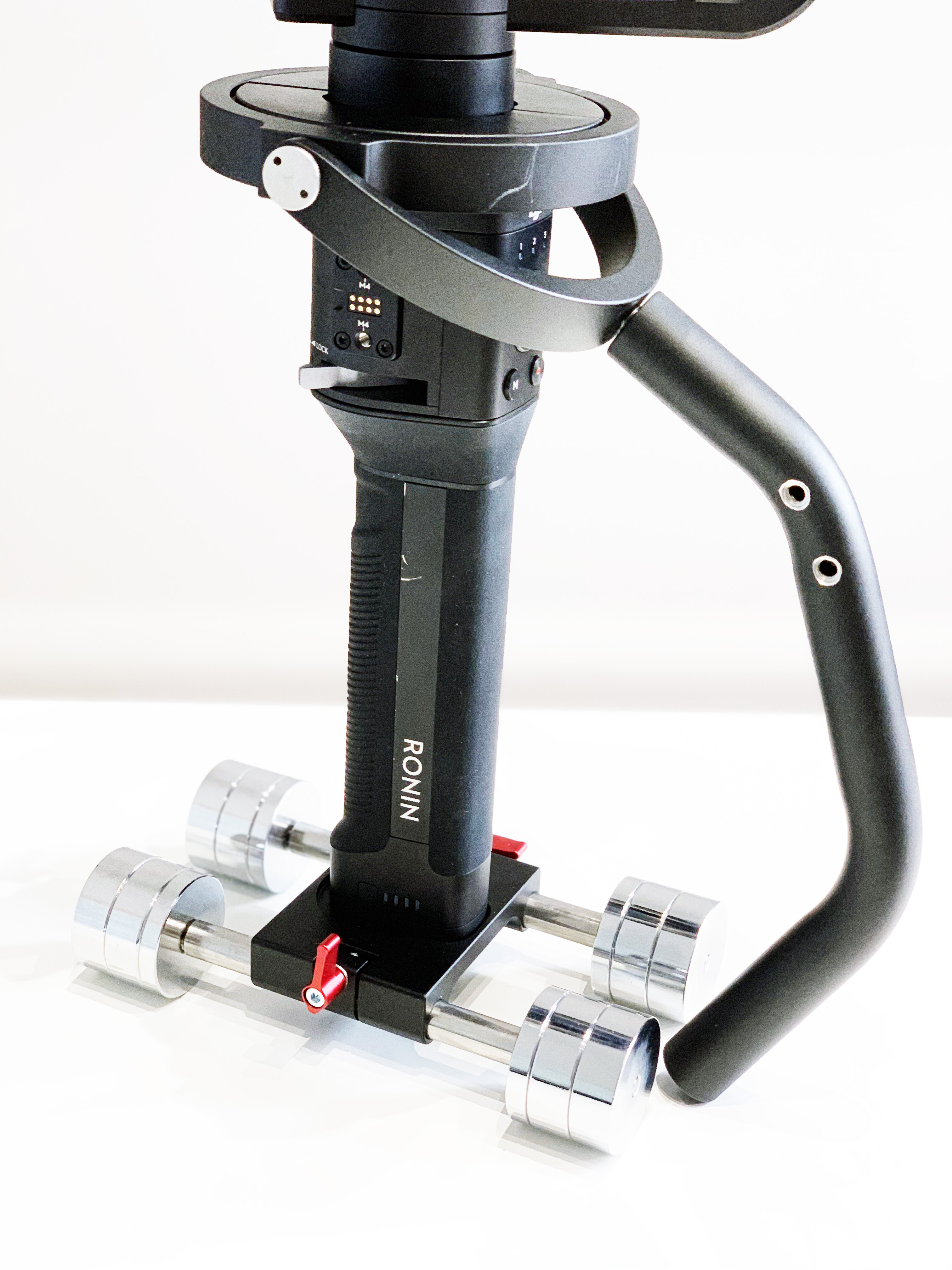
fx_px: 1907
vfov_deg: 36.8
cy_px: 635
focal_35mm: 52
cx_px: 476
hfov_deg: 28.0
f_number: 2.4
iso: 160
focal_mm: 6
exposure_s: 1/60
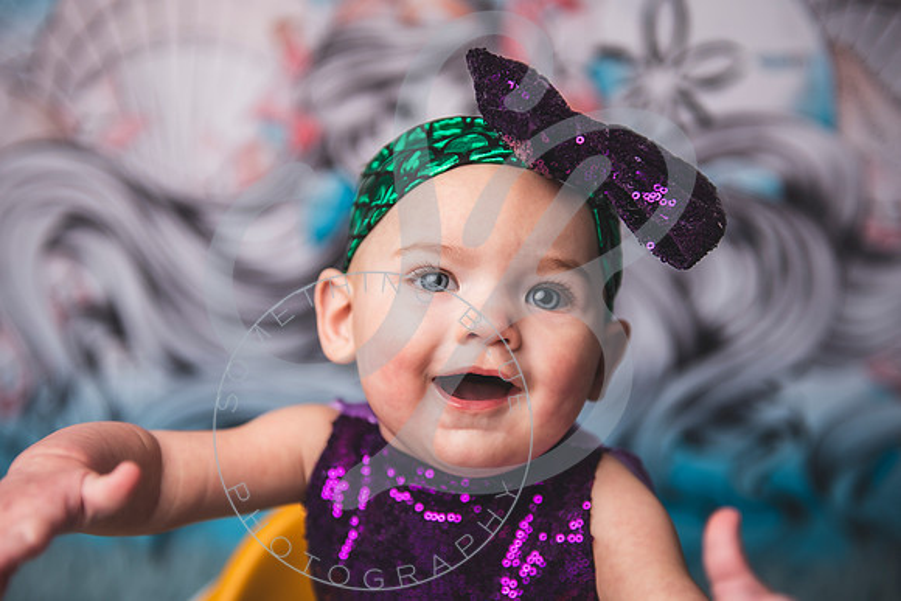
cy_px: 322
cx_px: 418
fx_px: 1341
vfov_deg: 25.3
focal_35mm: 54
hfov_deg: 37.1
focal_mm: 50
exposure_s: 1/160
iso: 100
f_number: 2.8
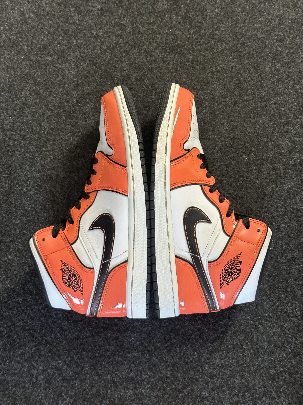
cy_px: 202
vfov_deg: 39.7
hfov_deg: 30.3
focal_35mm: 48
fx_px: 560
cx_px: 152
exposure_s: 1/50
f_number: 1.78
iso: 250
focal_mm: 6.86
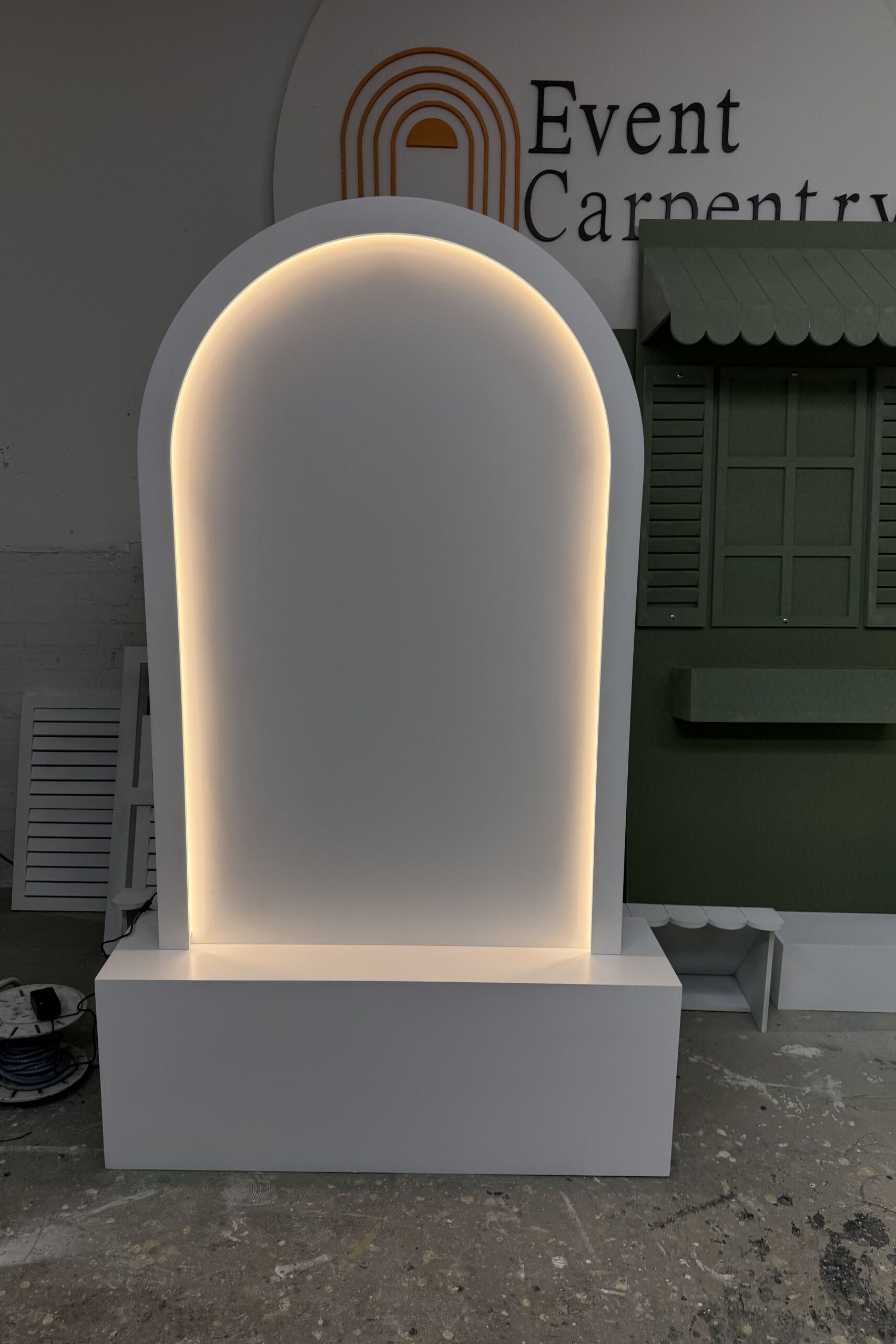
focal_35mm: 25
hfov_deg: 51.3
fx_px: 933
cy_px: 673
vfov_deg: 71.5
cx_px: 424
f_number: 1.78
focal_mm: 6.76
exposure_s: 1/330
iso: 80
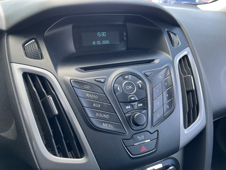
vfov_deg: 53.1
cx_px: 113
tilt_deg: -27.1
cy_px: 85
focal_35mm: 26
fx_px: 170
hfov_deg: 67.3
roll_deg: -1.2
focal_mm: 4.2
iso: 100
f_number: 1.6
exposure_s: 1/121
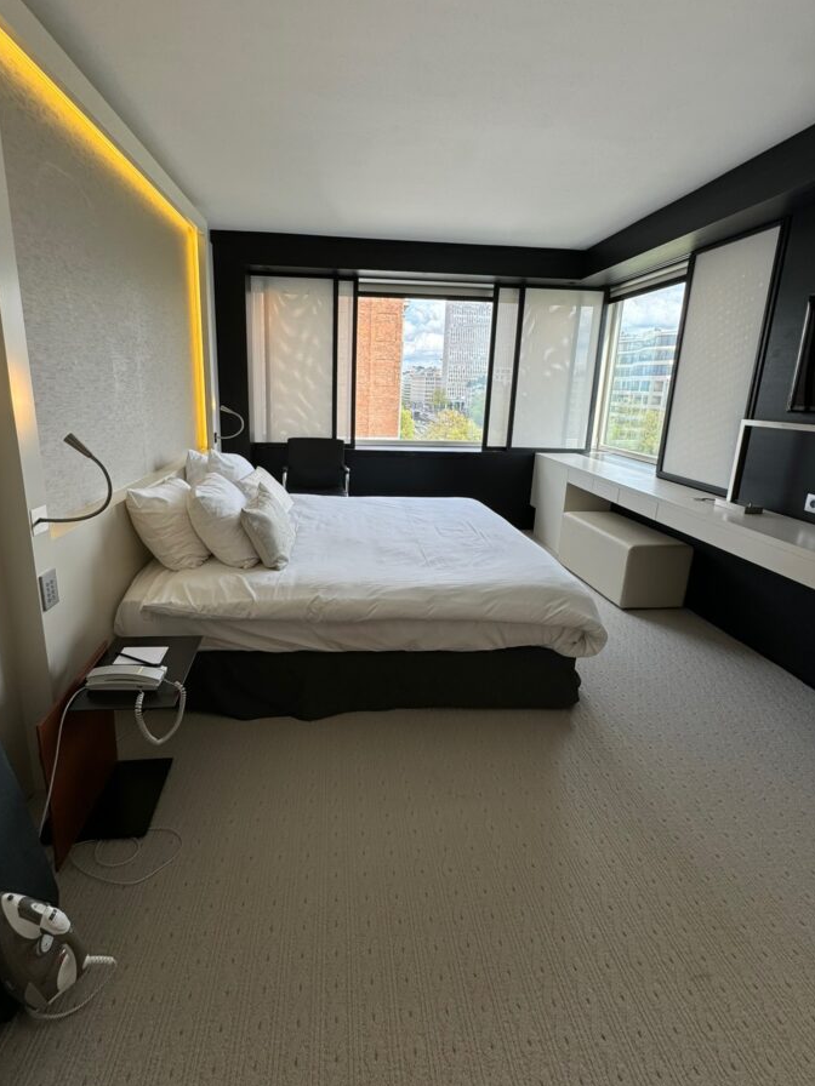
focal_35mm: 16
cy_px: 498
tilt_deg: -12.0
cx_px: 376
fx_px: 502
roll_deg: -1.3
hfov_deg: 78.0
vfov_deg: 94.3
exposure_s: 1/190
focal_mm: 2.22
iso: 40
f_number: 2.2
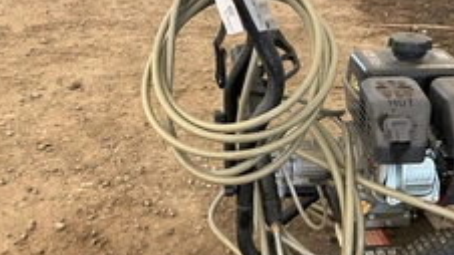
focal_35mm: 56
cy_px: 165
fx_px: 674
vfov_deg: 21.4
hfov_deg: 37.0
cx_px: 287
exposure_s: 1/122
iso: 40
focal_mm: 3
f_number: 1.8
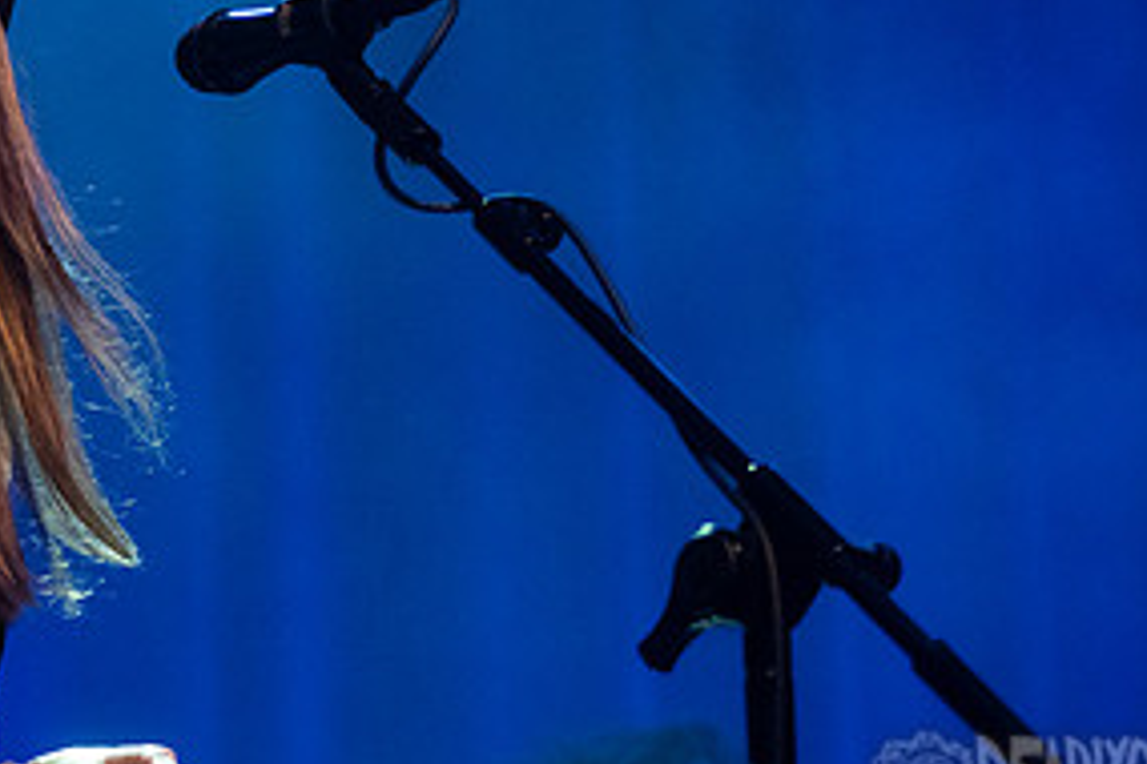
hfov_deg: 9.1
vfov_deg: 6.1
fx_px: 7136
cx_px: 59
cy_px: 20
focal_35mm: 224
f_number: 3.2
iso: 2500
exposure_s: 1/160
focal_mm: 100
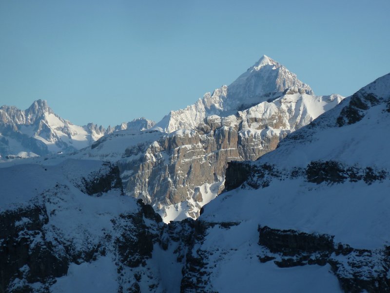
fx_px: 3380
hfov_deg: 6.6
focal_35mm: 300
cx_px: 195
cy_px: 146
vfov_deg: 5.0
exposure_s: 1/400
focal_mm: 49.2
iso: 80
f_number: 4.9
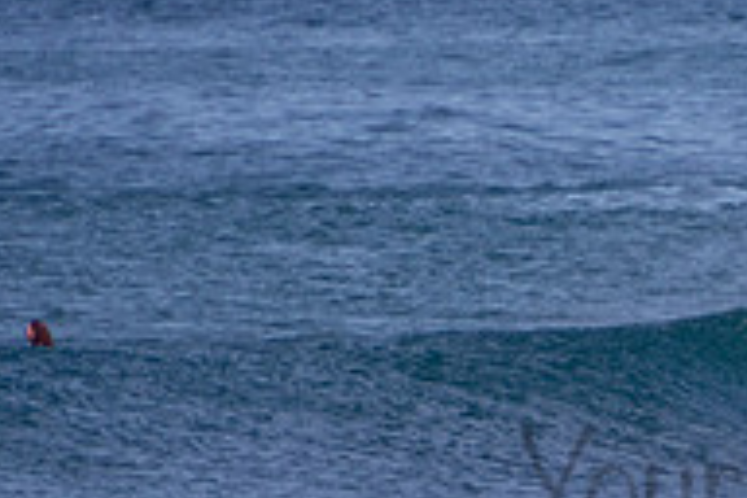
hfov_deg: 1.1
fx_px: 39858
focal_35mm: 1921
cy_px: 449
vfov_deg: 0.7
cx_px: 922
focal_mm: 400
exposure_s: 1/1250
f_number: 5.6
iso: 250
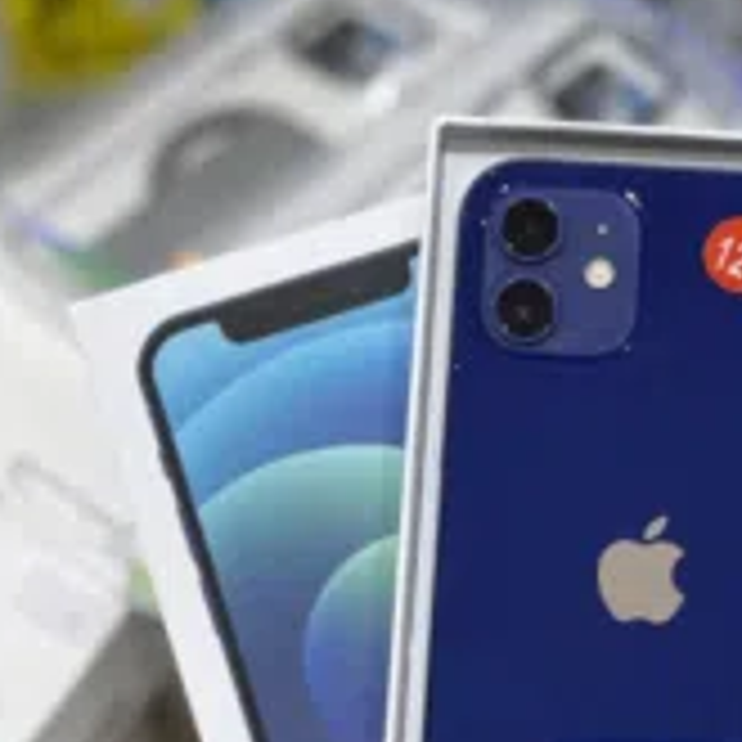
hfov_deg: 16.7
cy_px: 576
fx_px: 2498
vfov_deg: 16.8
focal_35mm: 103
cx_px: 643
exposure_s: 1/60
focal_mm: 6.76
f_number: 1.78
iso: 100
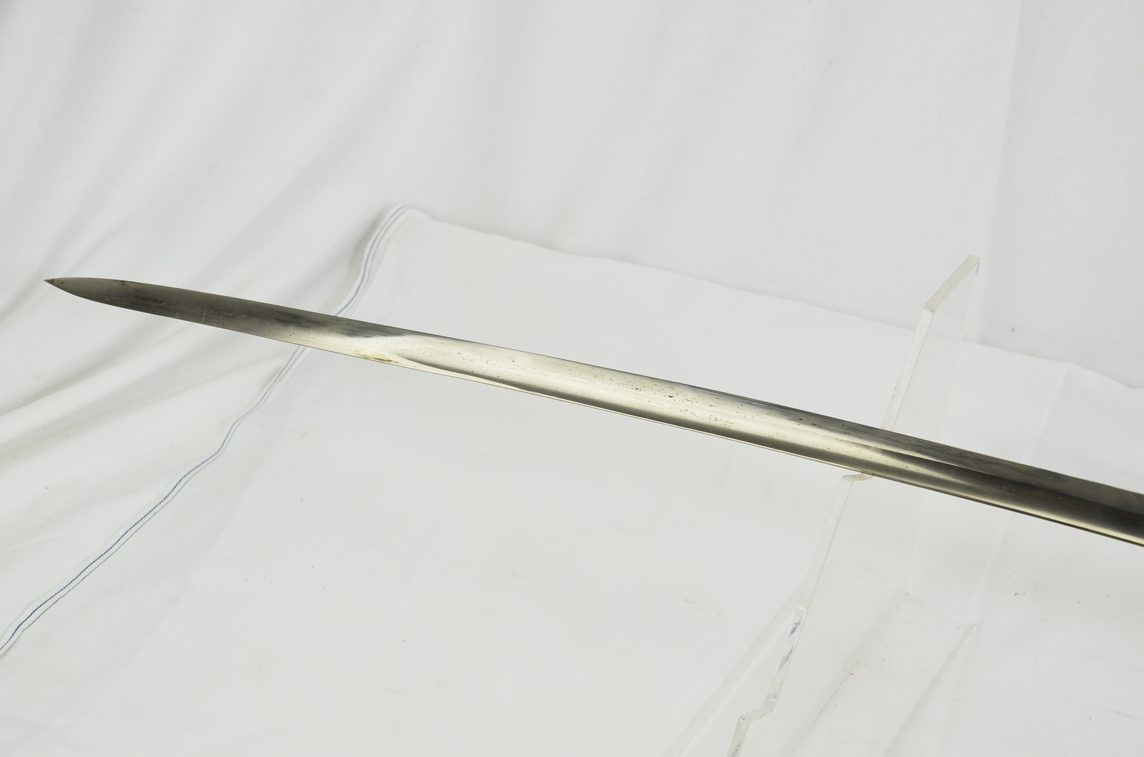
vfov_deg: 28.0
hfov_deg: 41.2
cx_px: 572
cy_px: 378
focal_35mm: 48
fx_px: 1522
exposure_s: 1/160
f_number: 6.3
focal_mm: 32
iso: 200
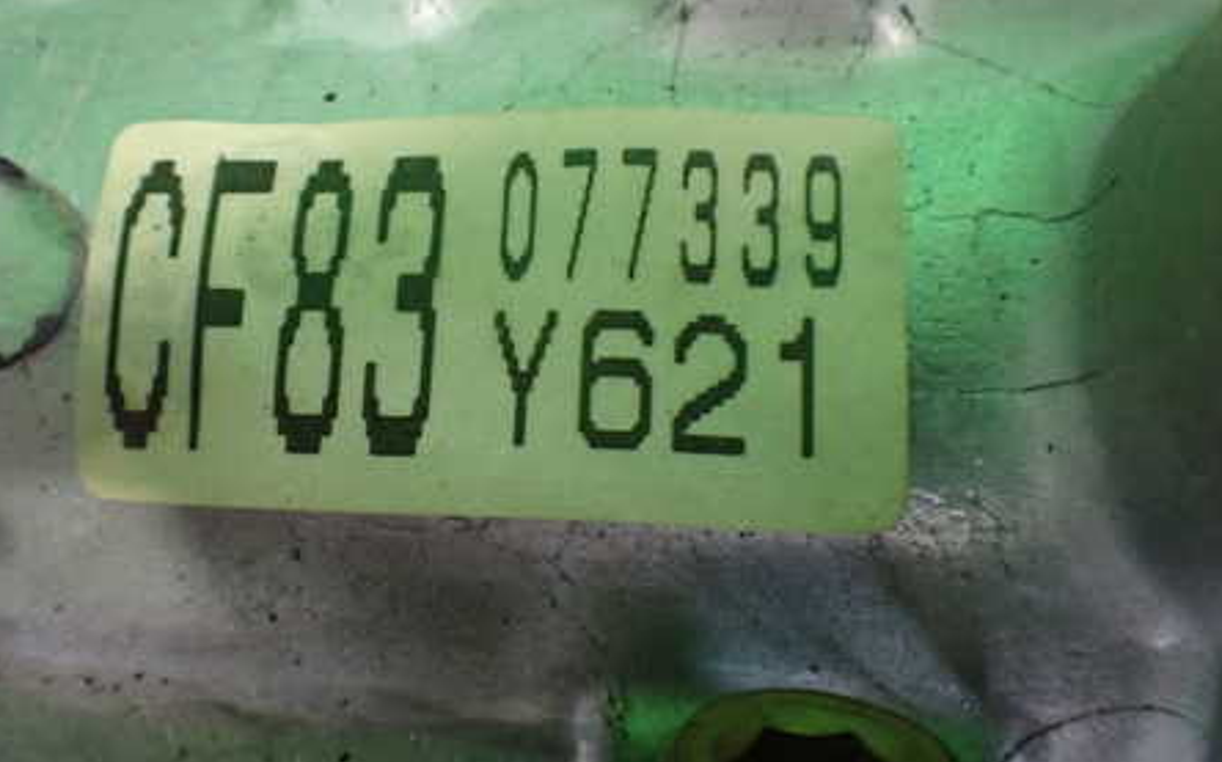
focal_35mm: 43
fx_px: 1431
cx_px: 487
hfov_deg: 46.0
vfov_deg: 29.7
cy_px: 281
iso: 800
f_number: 2.3
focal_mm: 5.4
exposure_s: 1/60
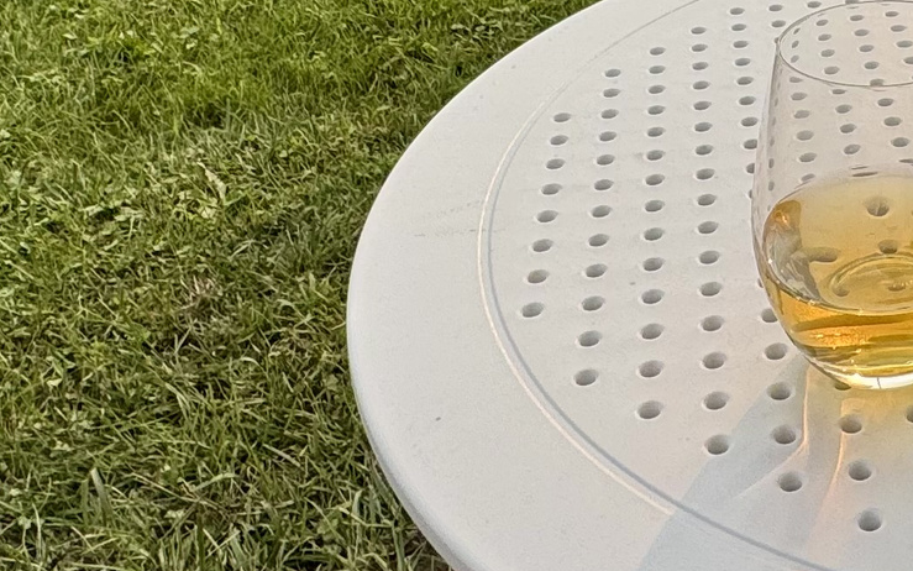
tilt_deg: -11.2
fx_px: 1418
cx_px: 1018
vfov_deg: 19.2
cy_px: -345
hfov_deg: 31.4
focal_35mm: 57
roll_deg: -1.3
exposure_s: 1/727
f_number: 2.2
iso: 40
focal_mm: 2.22
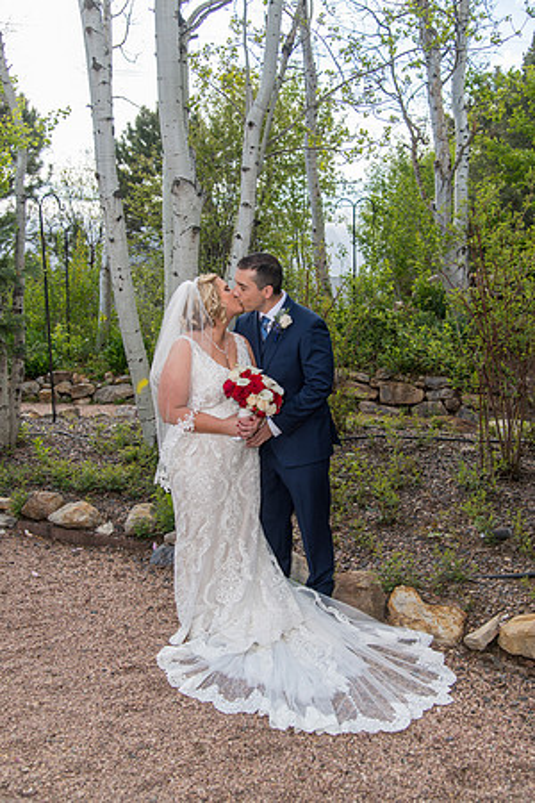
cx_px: 268
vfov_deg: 54.4
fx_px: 780
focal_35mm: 35
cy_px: 402
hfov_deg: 37.9
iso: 80
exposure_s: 1/250
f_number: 5
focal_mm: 35
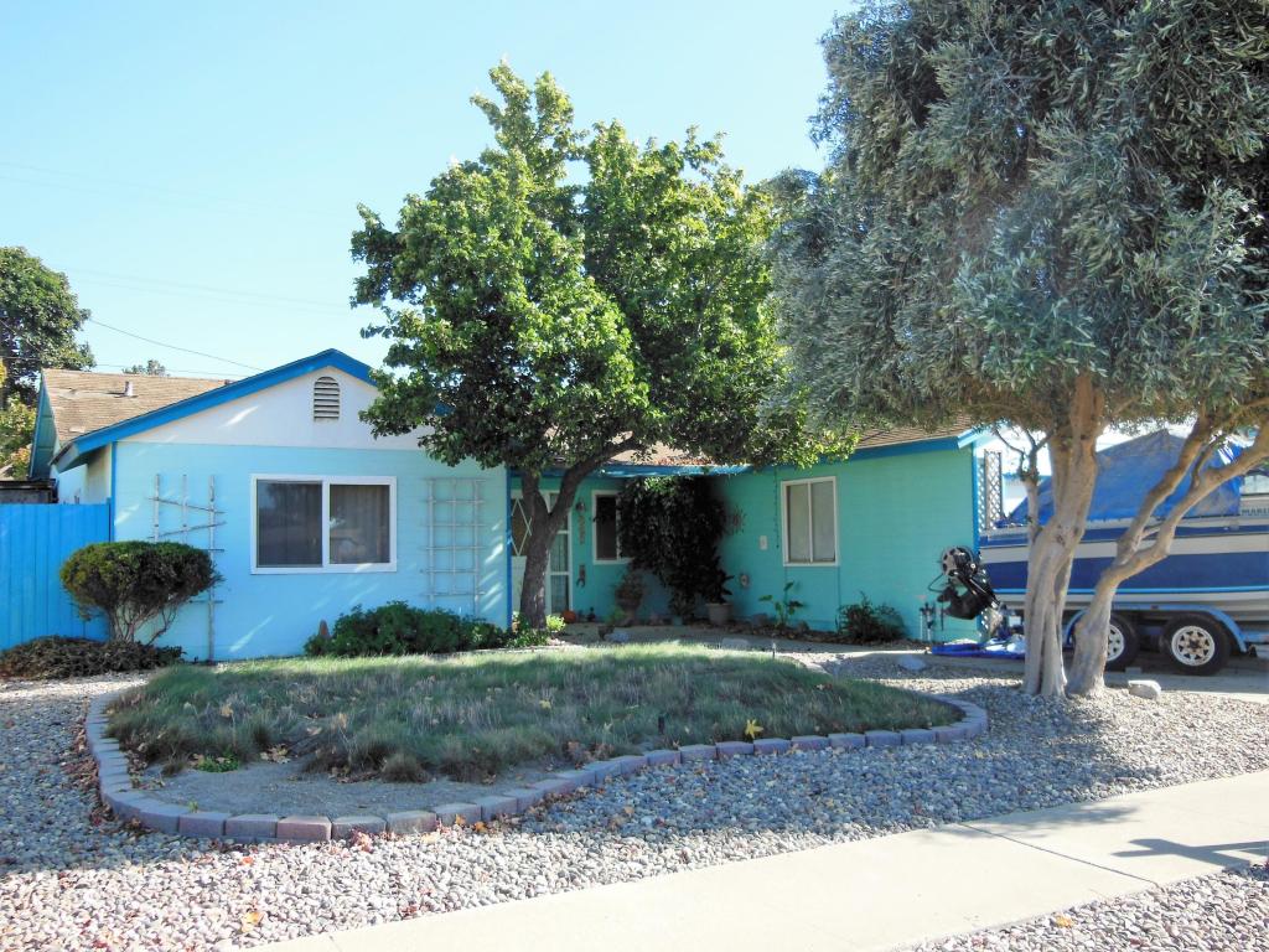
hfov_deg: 54.0
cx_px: 634
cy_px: 476
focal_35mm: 34
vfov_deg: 41.8
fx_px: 1246
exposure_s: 1/320
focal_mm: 6
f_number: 3.9
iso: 125
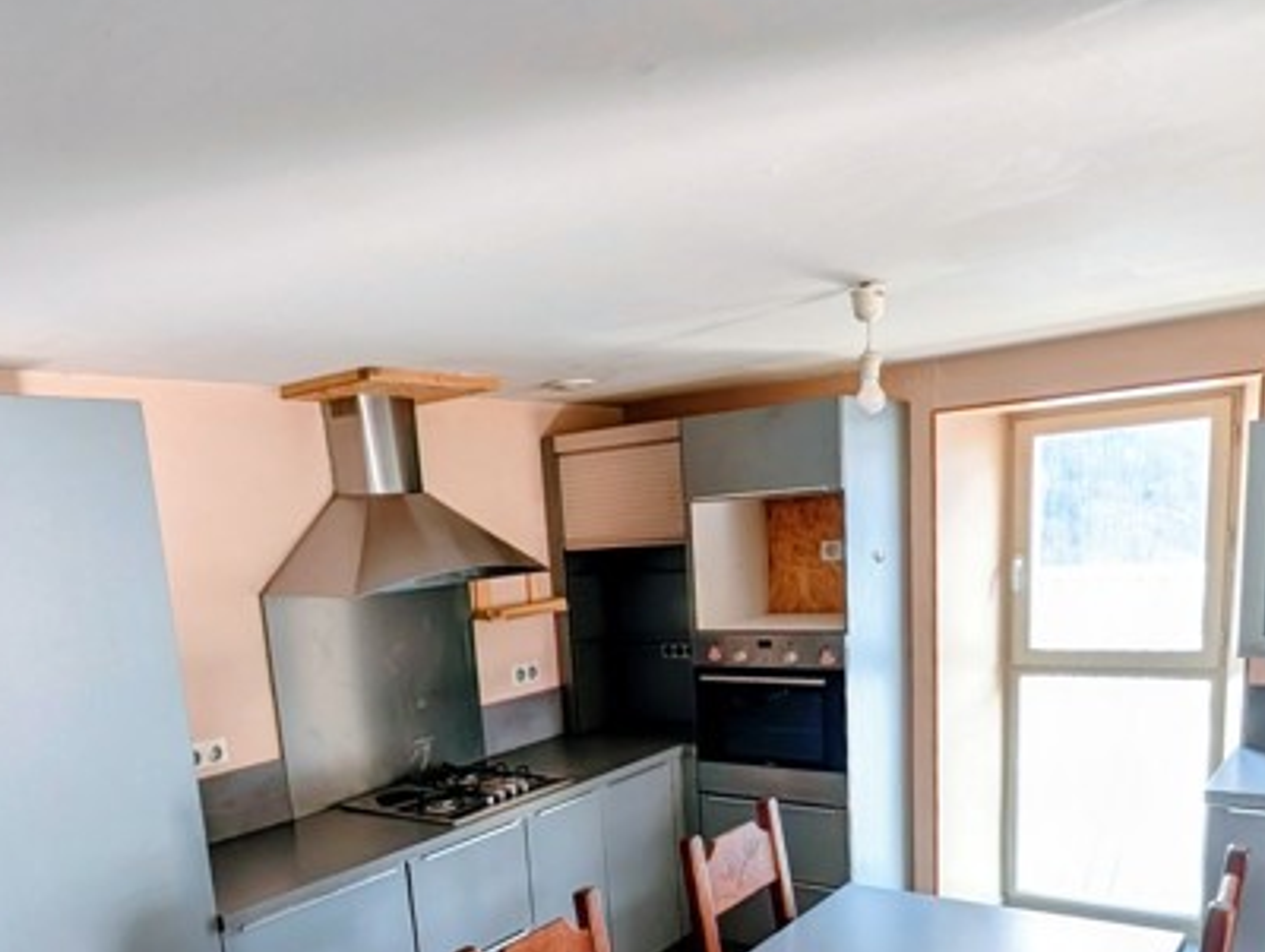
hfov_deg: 71.3
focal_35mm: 24
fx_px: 878
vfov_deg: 53.5
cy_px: 750
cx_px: 566
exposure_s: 1/105
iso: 98
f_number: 1.7
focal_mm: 2.02
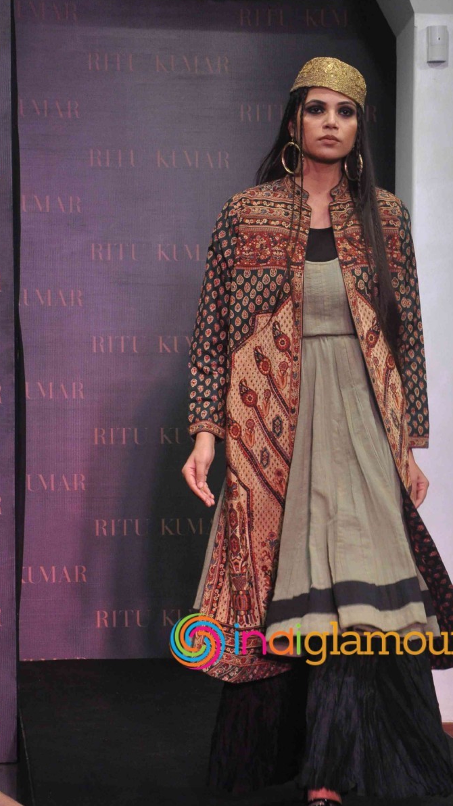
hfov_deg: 10.5
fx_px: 2457
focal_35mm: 115
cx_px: 318
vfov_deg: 18.6
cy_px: 440
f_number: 10
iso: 1250
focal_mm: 58
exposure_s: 1/125
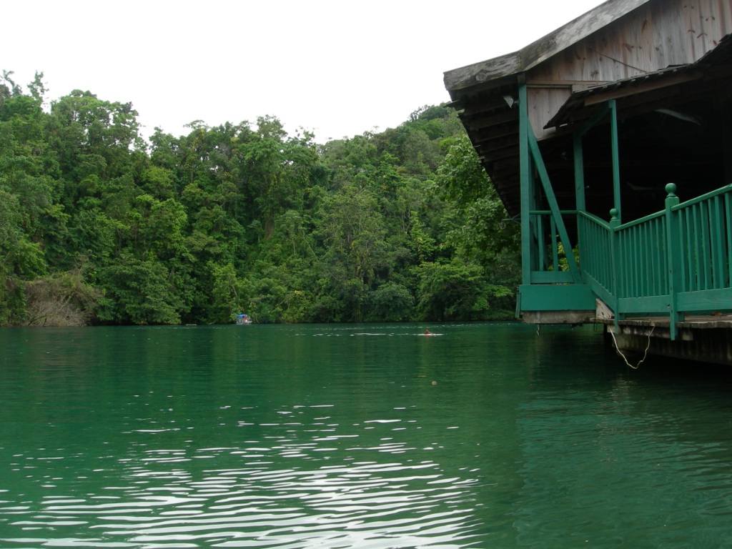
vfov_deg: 37.7
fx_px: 804
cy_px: 274
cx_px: 366
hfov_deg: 49.0
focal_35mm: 38
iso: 50
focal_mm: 7.8
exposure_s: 1/167
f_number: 4.8
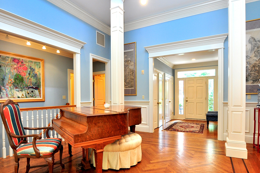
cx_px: 129
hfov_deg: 84.0
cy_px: 98
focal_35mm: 20
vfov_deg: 61.5
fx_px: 144
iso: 320
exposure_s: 1/13
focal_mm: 10
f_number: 5.6
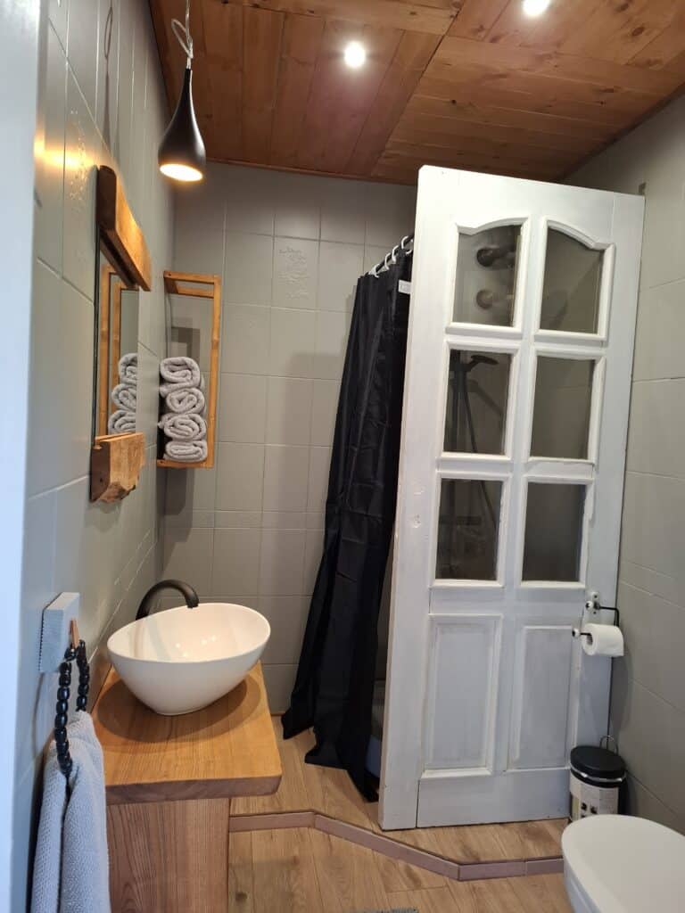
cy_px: 456
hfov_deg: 58.9
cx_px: 342
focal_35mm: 23
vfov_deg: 73.9
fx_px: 607
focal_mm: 5.54
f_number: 1.8
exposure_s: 1/50
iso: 250
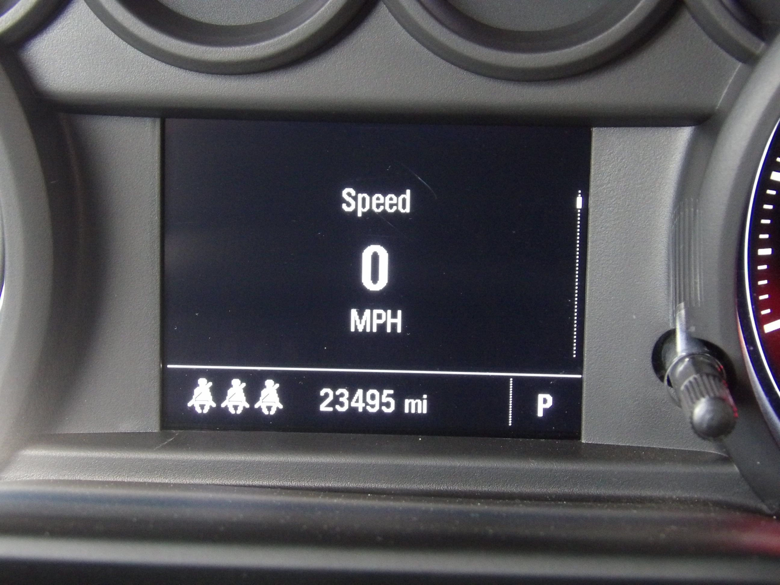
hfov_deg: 19.3
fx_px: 2298
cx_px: 390
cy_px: 292
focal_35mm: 102
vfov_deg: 14.5
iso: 800
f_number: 4.2
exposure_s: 1/22
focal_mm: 18.2
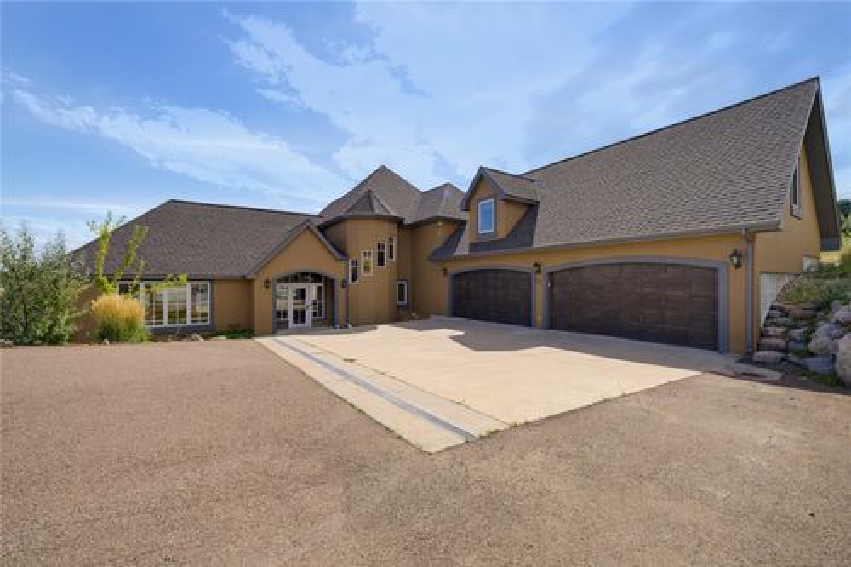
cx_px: 426
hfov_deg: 104.3
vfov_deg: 81.2
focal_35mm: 14
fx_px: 331
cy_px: 284
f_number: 8
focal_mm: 14
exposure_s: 1/250
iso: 200
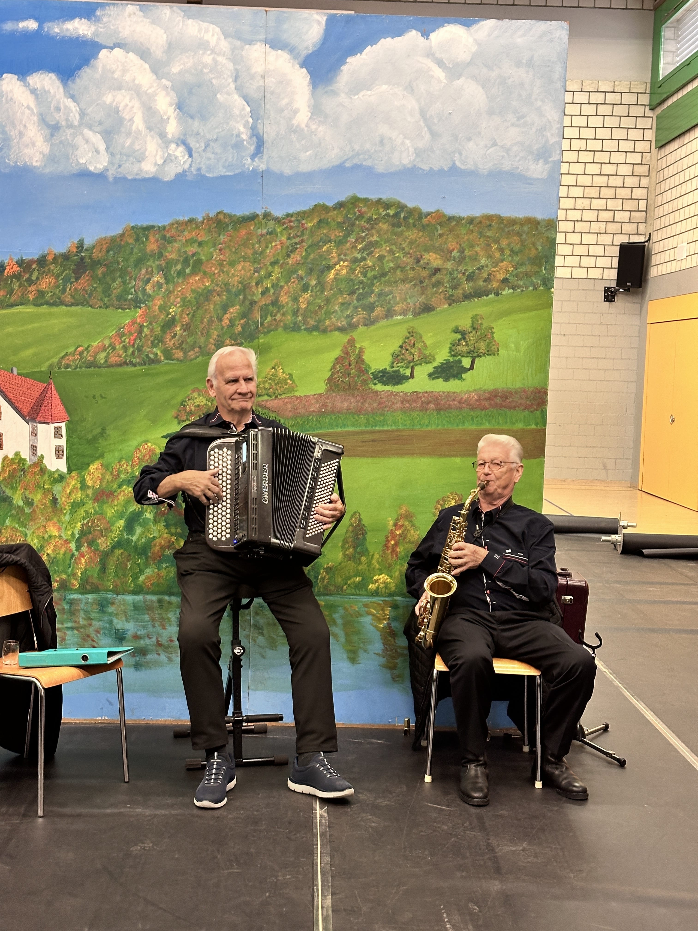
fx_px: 1291
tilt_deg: -5.1
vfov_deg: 39.7
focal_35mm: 48
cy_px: 466
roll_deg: -2.7
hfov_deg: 30.3
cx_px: 349
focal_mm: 6.86
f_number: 1.78
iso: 250
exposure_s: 1/33
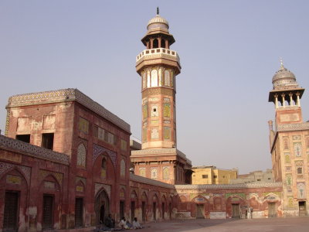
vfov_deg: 38.7
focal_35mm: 37
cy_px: 116
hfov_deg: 50.1
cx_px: 154
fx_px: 330
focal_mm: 5.6
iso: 70
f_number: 5.4
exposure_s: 1/279
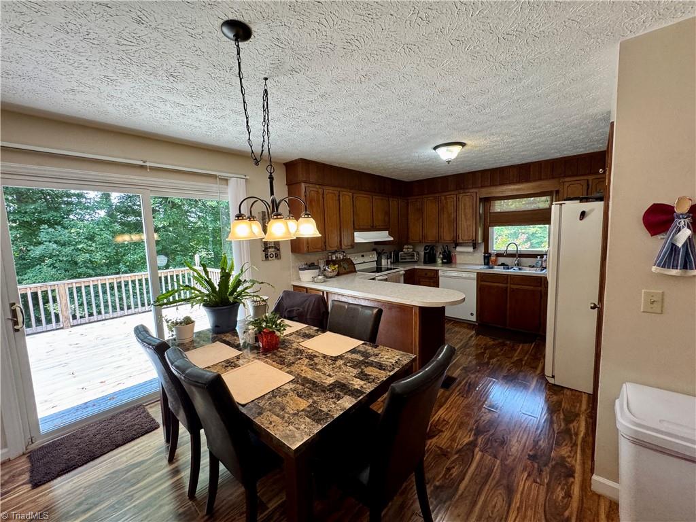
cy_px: 261
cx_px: 348
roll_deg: +3.5
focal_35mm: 14
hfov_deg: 102.1
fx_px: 281
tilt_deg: -2.1
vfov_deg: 85.7
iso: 200
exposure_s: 1/120
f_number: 2.2
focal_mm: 2.22
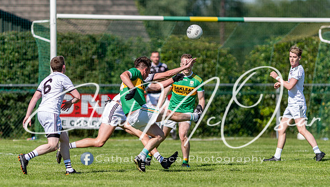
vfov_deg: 2.4
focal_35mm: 504
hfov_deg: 4.3
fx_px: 4413
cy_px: 113
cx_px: 157
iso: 100
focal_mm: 300
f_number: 2.8
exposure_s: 1/2000
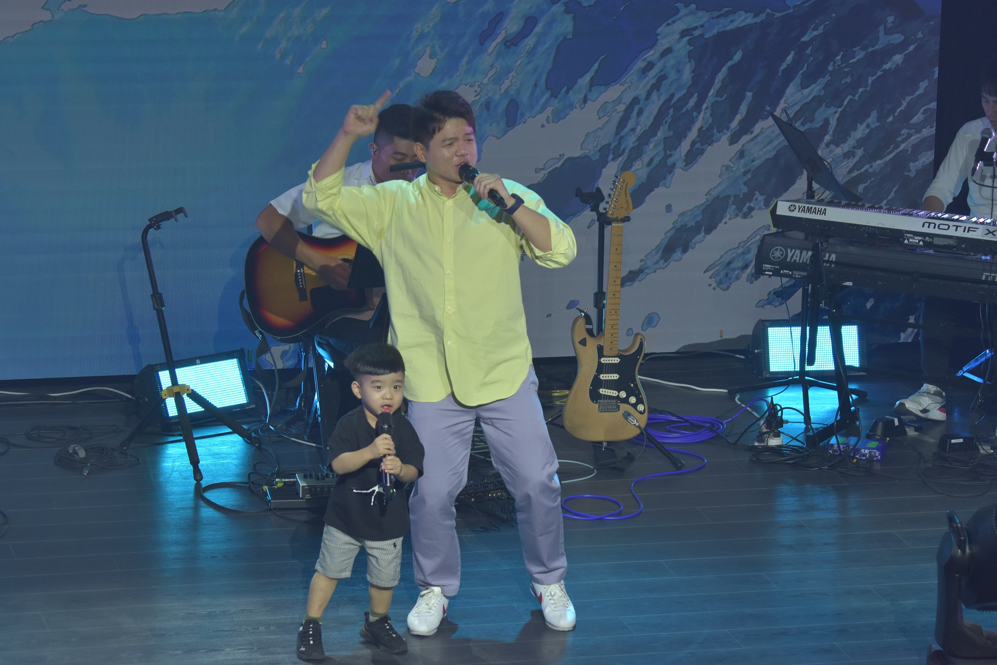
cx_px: 496
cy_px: 331
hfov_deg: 13.9
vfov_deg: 9.3
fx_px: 4098
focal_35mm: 148
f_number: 5.6
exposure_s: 1/160
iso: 1250
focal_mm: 98
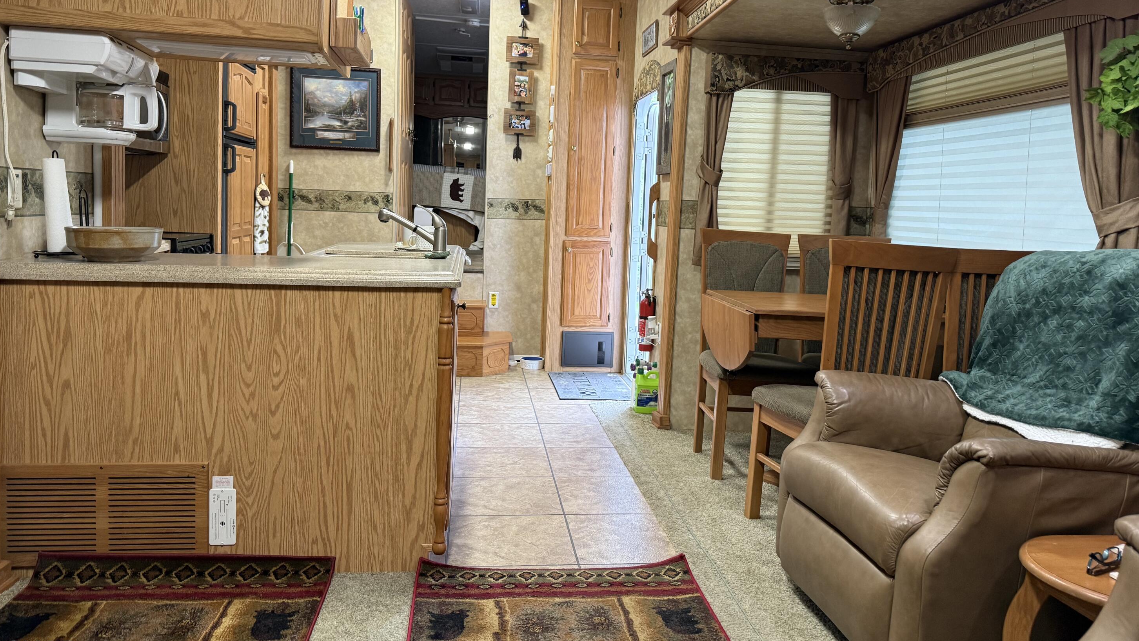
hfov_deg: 69.9
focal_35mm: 27
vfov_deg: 42.6
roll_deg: -2.7
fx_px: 815
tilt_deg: -2.7
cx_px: 572
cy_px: 249
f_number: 1.78
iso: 250
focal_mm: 6.76
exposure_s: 1/60
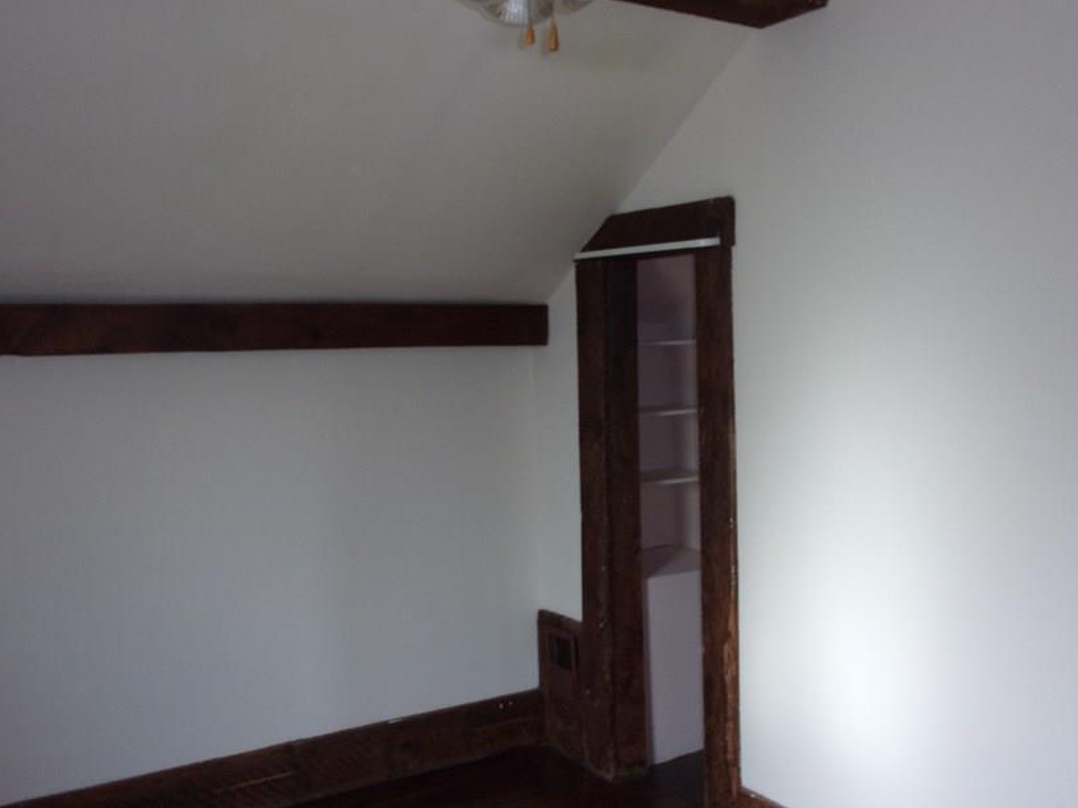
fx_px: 1090
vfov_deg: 40.7
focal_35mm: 35
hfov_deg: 52.6
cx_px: 580
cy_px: 378
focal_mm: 5.1
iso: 200
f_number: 3.9
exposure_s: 1/34
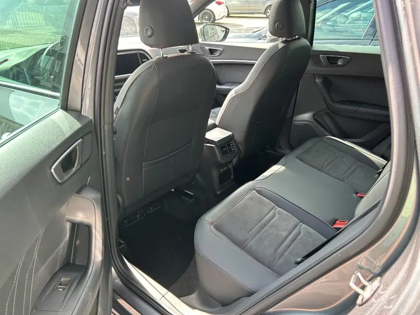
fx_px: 315
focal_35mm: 26
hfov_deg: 67.3
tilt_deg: -26.7
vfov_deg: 53.1
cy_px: 158
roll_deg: +0.1
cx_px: 210
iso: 64
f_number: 1.5
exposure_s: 1/139
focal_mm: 5.7
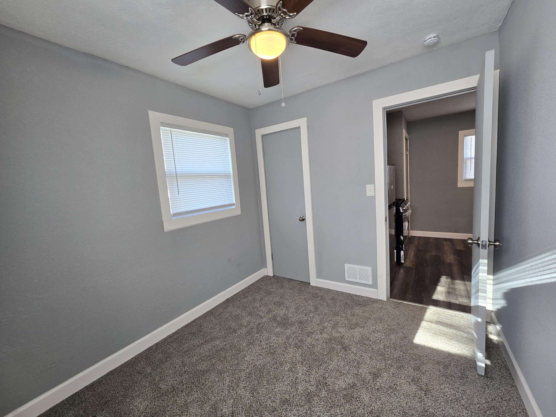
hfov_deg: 106.2
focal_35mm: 13
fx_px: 209
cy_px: 208
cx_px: 278
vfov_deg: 89.9
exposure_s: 1/60
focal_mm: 2.2
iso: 64
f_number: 2.2
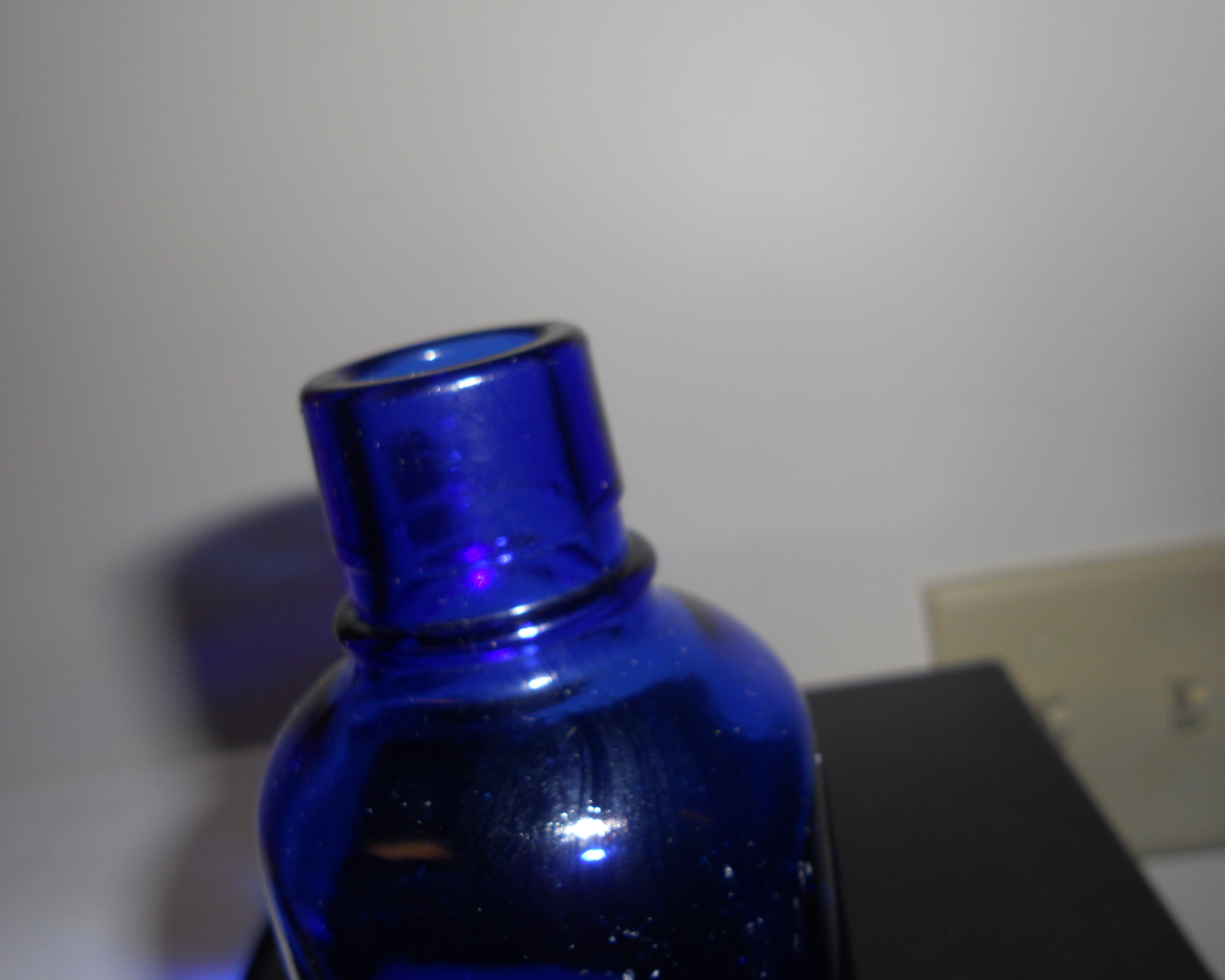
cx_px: 602
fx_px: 1233
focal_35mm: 34
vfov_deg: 43.4
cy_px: 493
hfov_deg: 52.8
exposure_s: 1/25
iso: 80
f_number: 8.8
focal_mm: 5.8
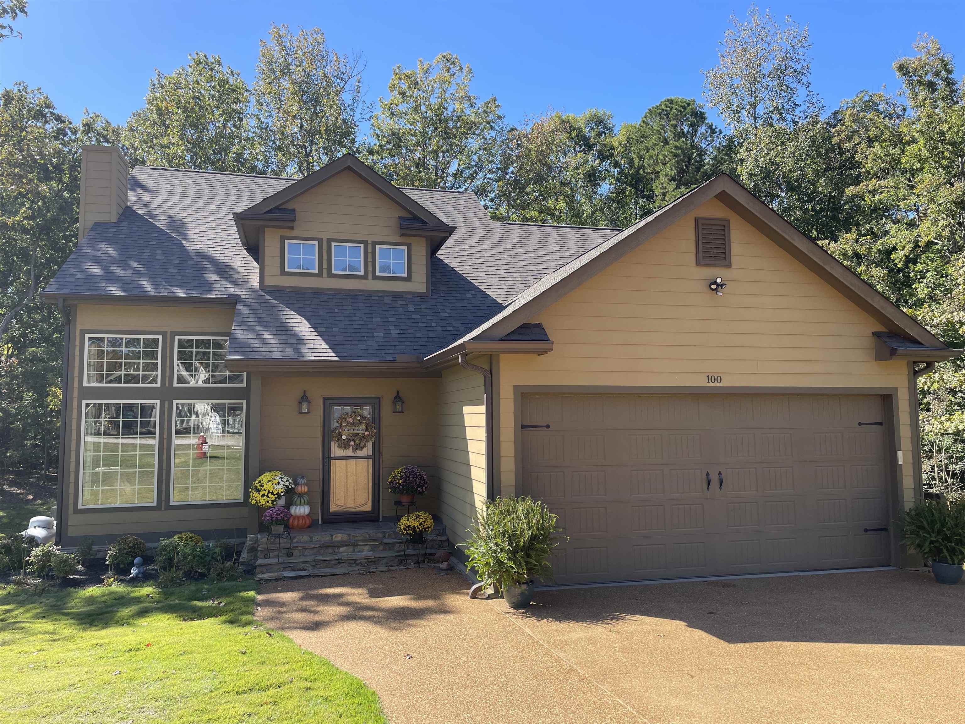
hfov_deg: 67.3
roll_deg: +0.9
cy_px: 362
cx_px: 482
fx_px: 725
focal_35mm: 26
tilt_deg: +4.8
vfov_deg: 53.1
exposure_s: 1/1233
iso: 32
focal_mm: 4.2
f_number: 1.6
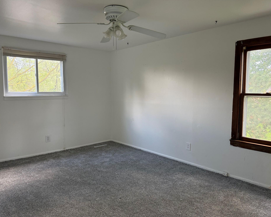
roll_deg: +0.4
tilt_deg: -4.9
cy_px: 112
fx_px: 209
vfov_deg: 54.9
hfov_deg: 66.0
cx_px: 140
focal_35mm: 26
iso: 200
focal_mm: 6.76
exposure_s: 1/121
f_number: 1.78
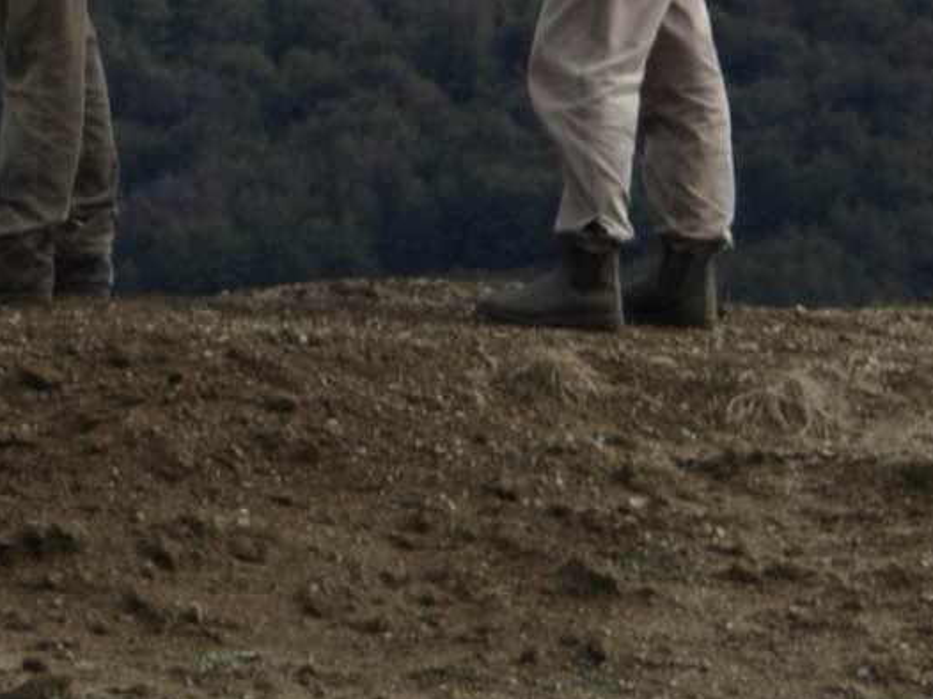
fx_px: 15841
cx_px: -261
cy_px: -429
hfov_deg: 3.4
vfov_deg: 2.5
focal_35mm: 588
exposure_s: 1/60
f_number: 4.4
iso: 100
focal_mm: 29.85
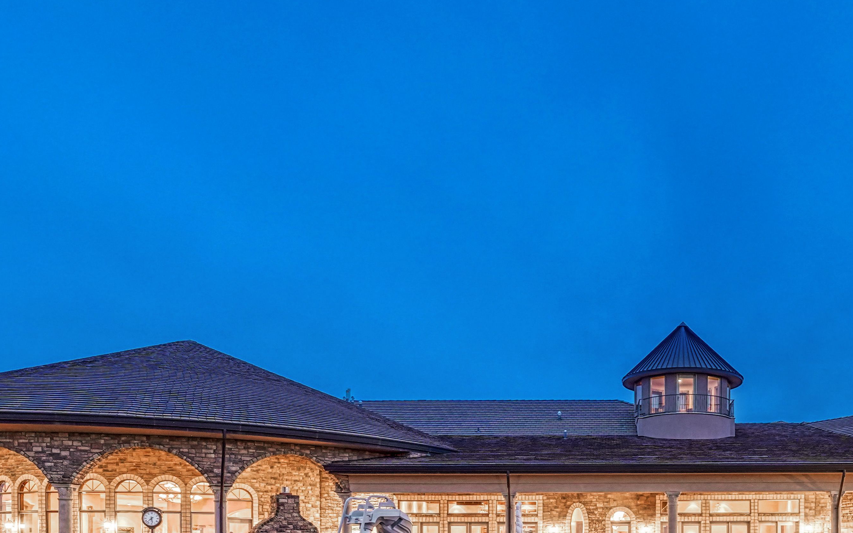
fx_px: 744
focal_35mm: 32
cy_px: 492
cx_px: 576
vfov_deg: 36.7
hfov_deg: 58.2
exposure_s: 2.5
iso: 1600
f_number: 6.3
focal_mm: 14
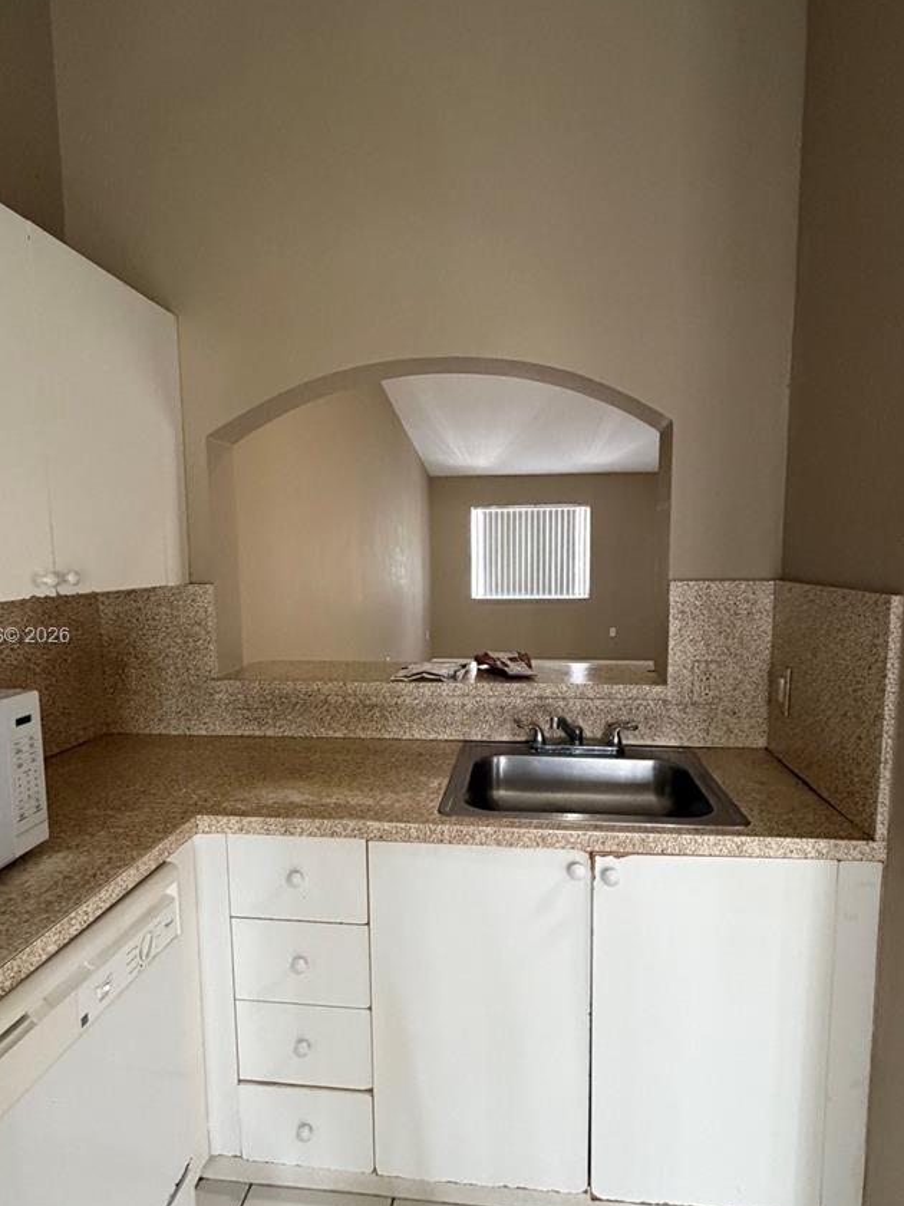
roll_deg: +0.4
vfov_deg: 81.7
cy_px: 637
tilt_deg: -6.6
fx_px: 696
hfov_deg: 66.0
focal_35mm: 20
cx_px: 451
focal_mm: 2.22
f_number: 2.2
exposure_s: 1/60
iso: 500
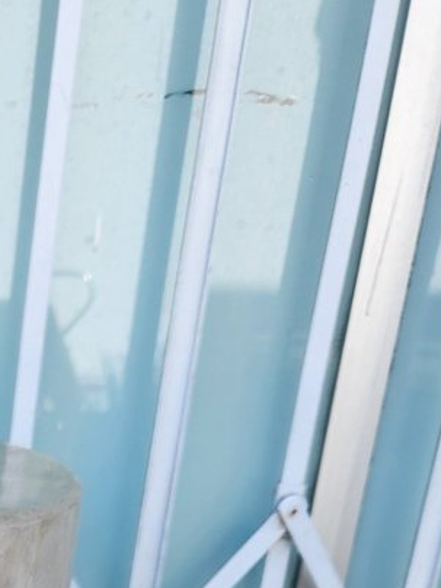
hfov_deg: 14.9
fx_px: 1546
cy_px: 1037
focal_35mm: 91
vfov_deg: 17.7
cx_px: -255
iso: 20
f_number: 1.8
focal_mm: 5.4
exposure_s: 1/316
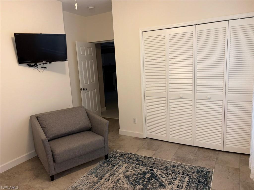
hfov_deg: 67.3
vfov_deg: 53.1
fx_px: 191
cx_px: 127
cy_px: 95
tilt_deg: -9.5
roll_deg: +4.2
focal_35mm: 26
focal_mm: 5.96
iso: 50
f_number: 1.6
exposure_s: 1/24
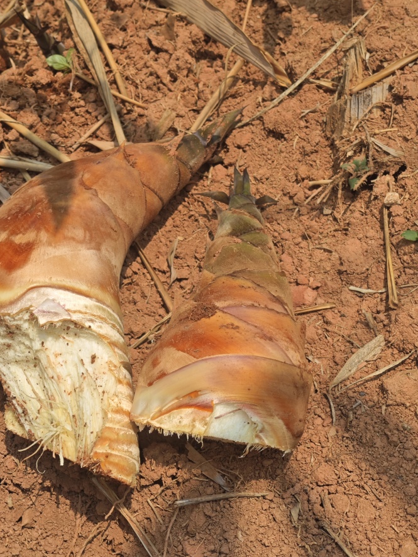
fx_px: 1433
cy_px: 272
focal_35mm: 89
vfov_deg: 22.0
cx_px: 176
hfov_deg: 16.6
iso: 50
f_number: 2
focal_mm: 9
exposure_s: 1/621
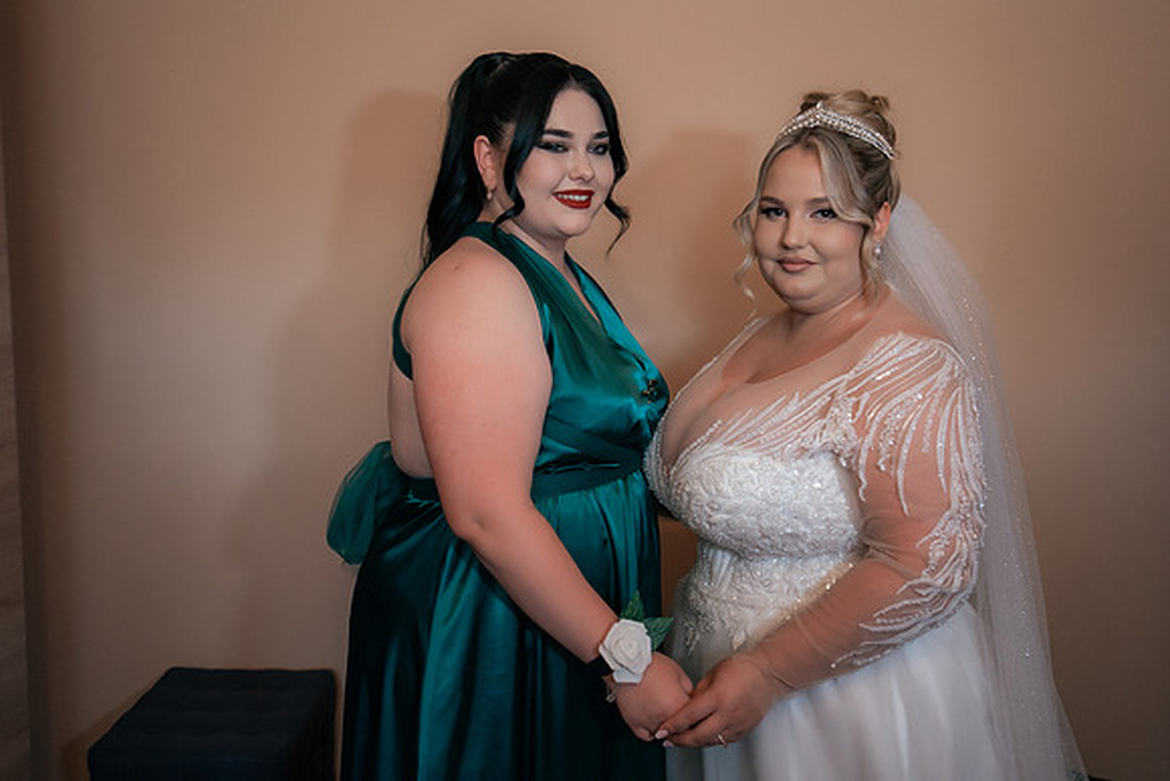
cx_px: 585
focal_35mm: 34
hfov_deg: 55.6
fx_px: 1111
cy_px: 348
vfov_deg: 38.7
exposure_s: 1/320
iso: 1600
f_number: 2.8
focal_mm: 30
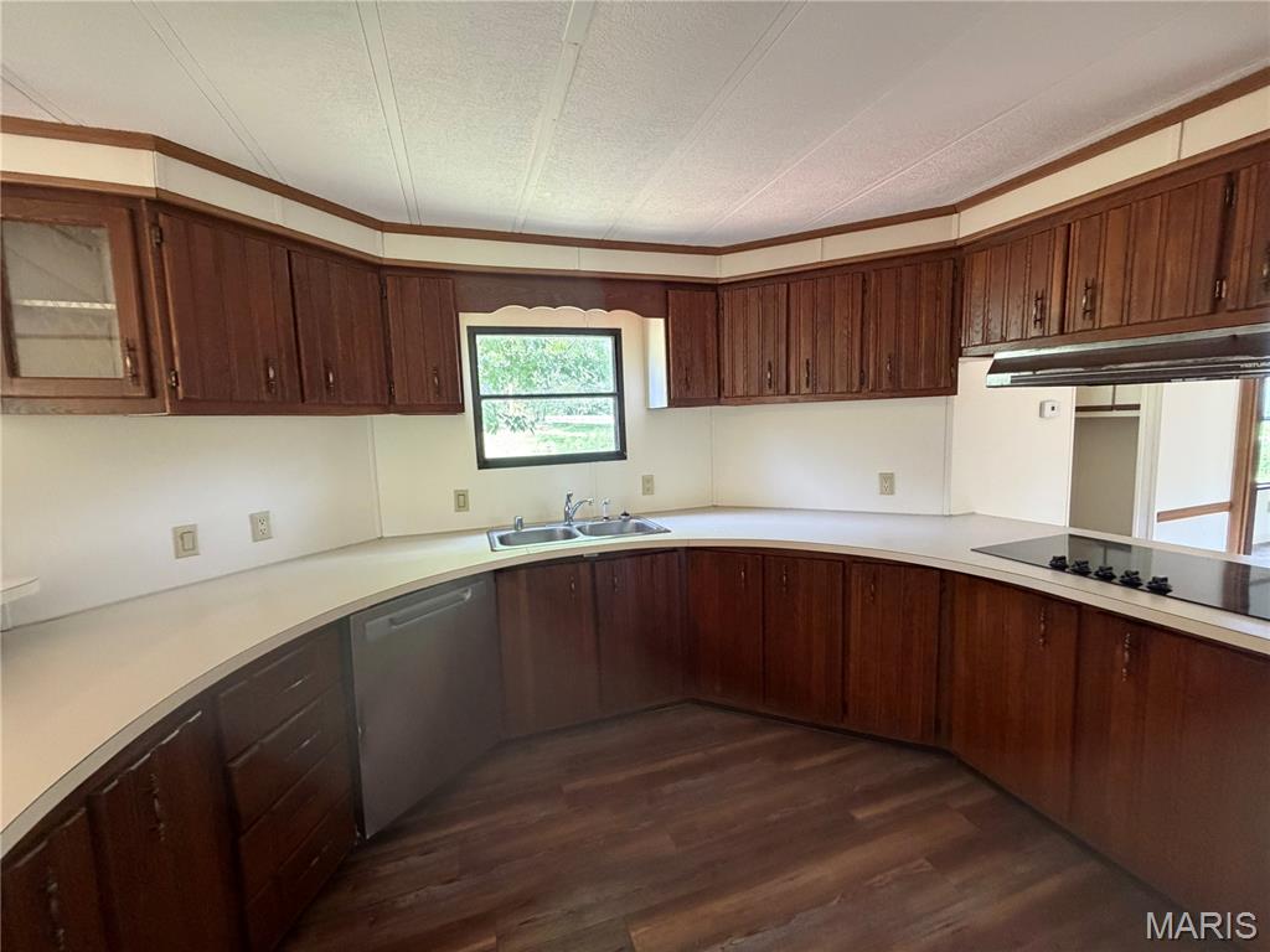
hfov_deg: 102.1
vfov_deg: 85.7
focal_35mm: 14
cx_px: 635
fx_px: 514
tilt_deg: -5.9
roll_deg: +2.5
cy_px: 476
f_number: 2.2
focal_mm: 2.22
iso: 400
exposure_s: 1/60
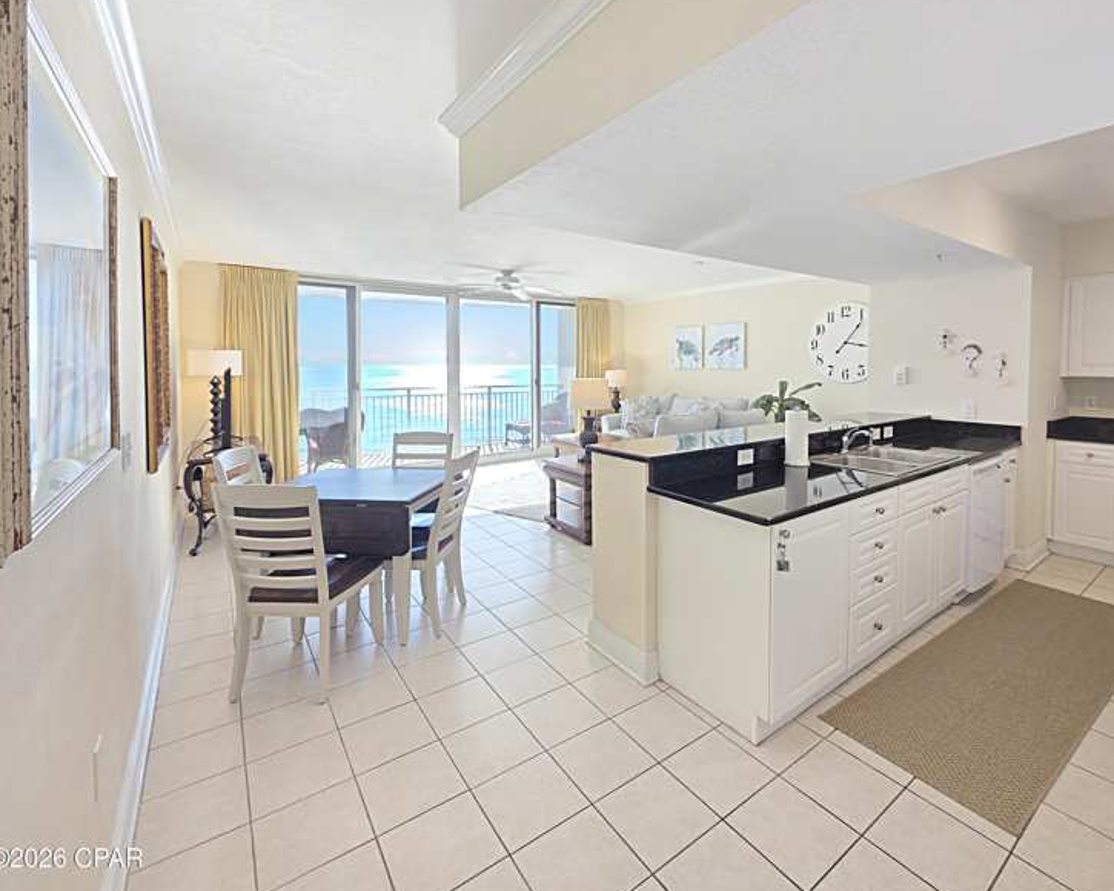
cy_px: 439
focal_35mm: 14
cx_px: 602
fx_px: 462
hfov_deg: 100.5
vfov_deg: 88.0
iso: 32
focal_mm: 2.2
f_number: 1.9
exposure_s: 1/120
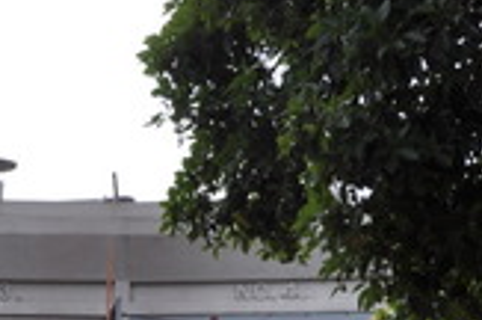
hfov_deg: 13.8
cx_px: 12
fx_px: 1964
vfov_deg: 8.9
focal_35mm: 147
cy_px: 559
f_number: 8
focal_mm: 25
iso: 200
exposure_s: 1/250
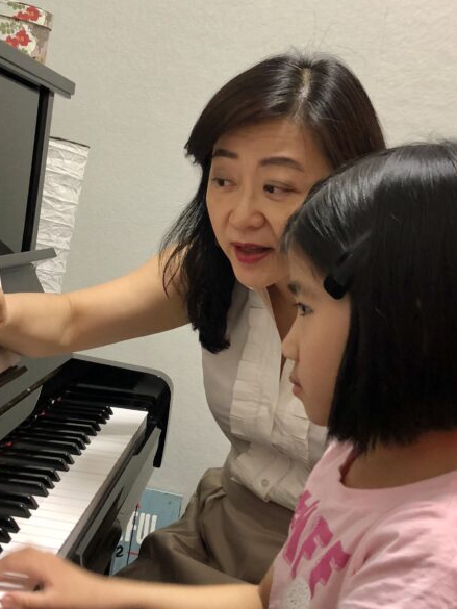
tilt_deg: -5.4
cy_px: 276
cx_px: 154
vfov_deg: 38.9
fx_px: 862
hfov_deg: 29.5
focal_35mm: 49
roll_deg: -7.3
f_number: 1.8
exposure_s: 1/17
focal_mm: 3.99
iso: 64
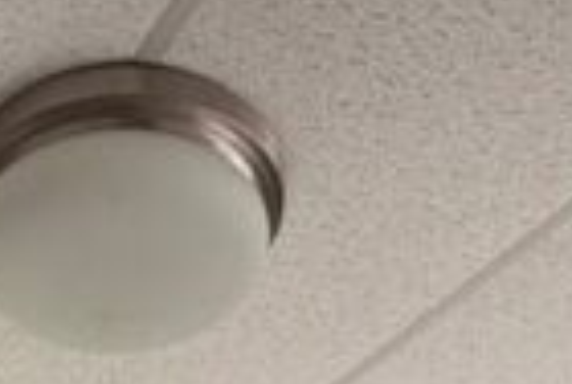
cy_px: 1127
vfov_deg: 11.1
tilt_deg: -3.5
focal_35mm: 83
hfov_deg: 23.6
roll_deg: +2.5
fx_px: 1322
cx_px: 37
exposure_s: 1/121
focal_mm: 2.22
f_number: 2.2
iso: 100
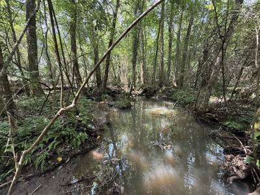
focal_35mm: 14
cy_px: 98
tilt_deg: -8.8
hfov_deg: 102.1
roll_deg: +0.8
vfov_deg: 85.7
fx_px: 105
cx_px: 130
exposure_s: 1/99
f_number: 2.2
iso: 250
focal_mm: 2.22
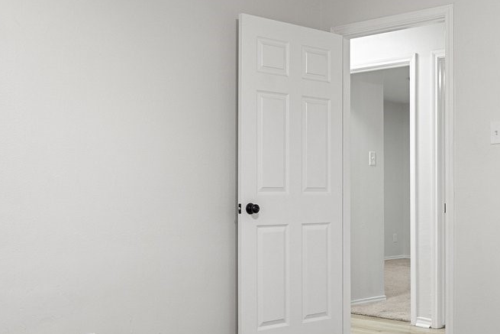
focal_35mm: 50
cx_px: 344
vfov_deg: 27.0
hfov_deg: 39.0
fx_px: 695
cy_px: 194
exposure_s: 1/2
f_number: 8
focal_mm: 16
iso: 400
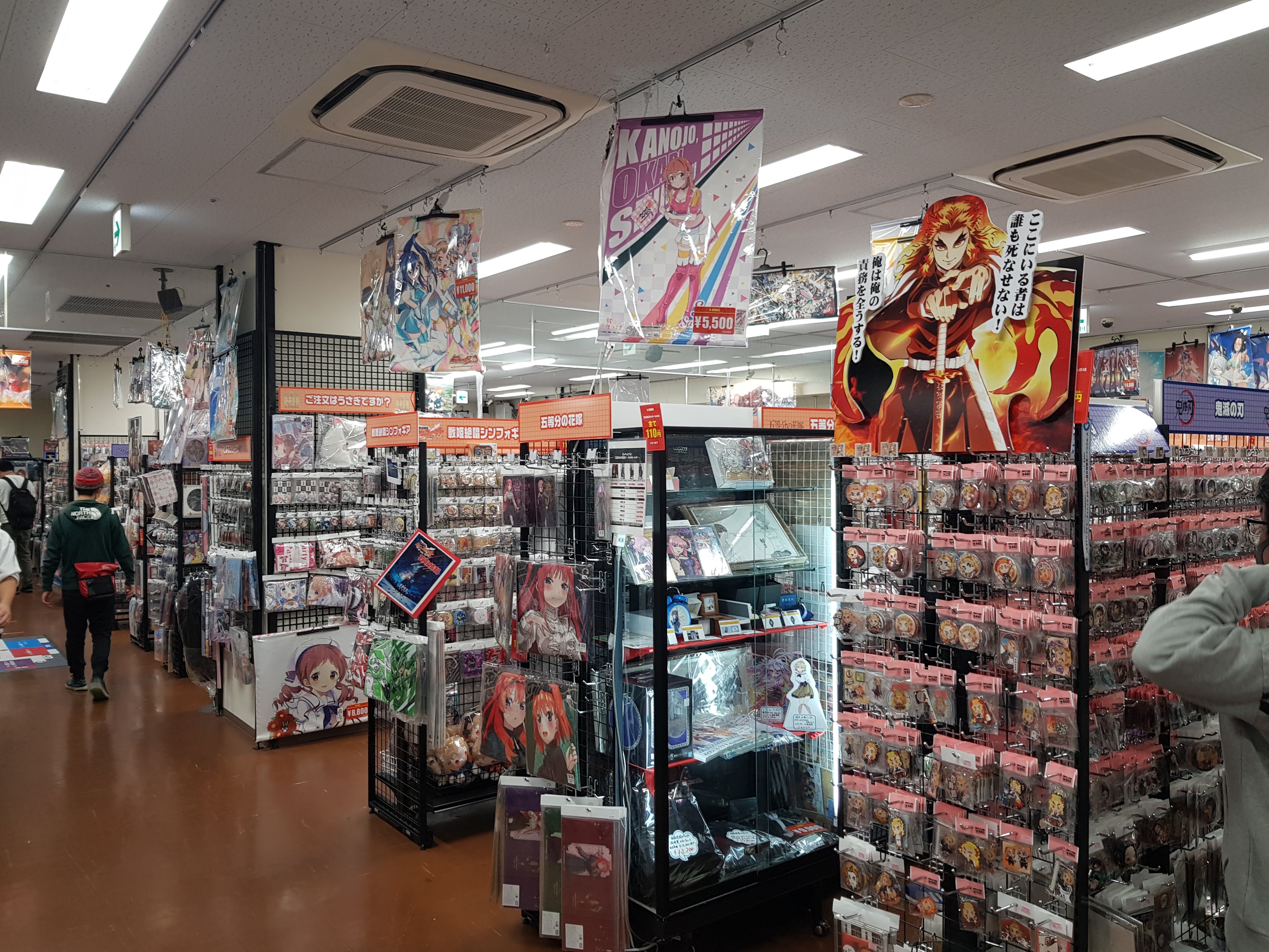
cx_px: 634
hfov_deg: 67.3
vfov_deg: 53.1
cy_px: 476
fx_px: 953
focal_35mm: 26
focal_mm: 4.2
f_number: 1.7
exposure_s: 1/50
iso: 64
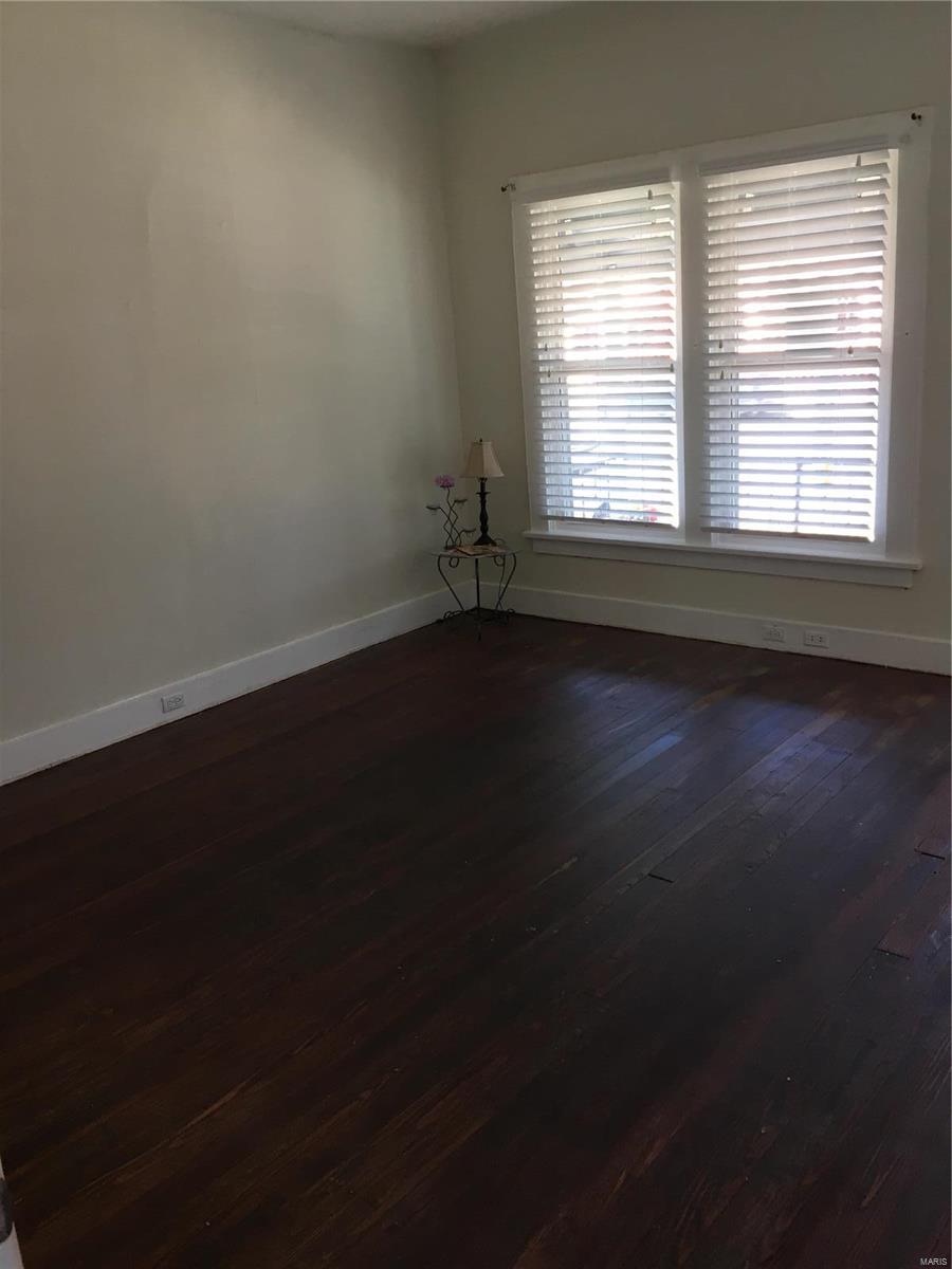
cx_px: 476
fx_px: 1063
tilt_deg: -15.9
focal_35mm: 29
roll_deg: +4.9
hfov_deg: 48.2
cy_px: 634
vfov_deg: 61.7
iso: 32
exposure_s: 1/30
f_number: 2.2
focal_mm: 4.15
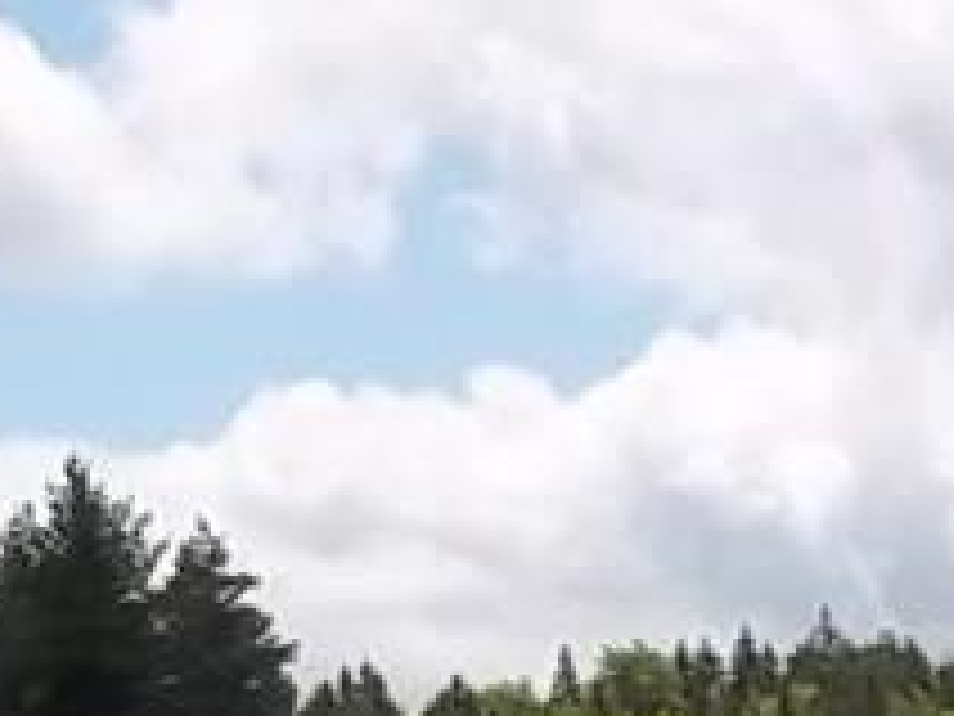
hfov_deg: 11.3
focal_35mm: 174
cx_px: 292
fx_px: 4795
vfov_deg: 8.2
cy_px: 1288
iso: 80
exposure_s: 1/320
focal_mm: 6.5
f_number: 8
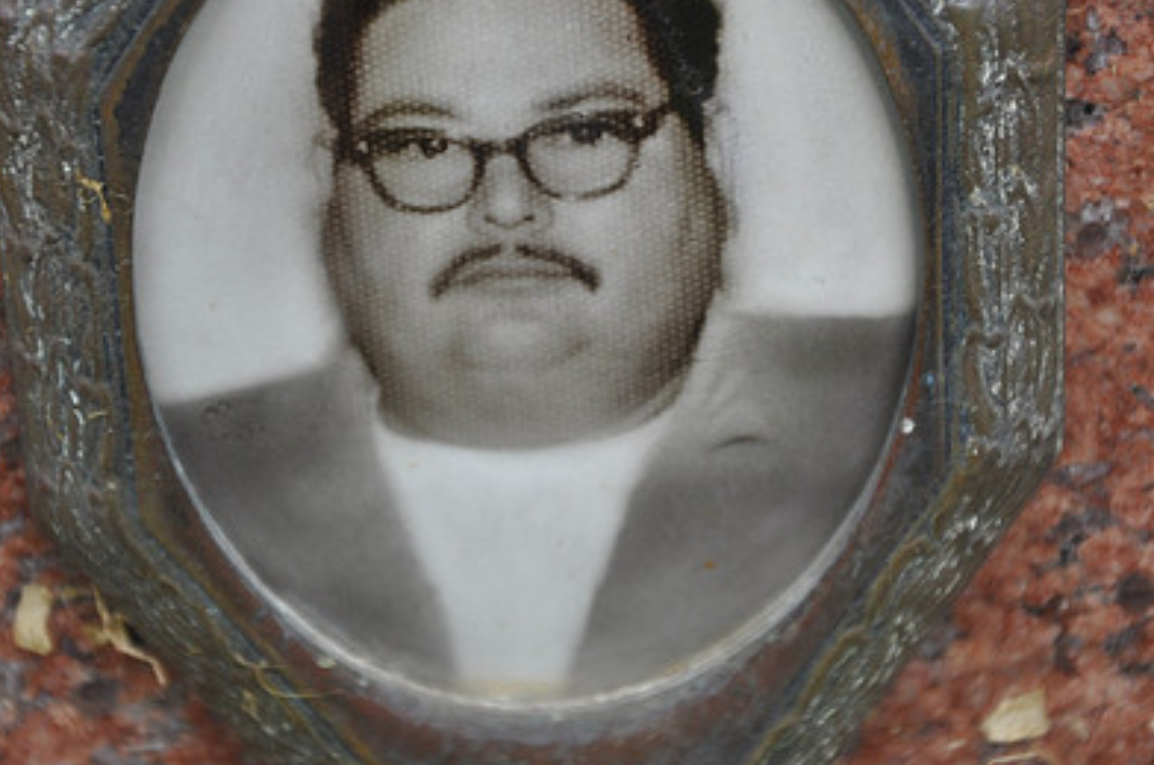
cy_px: 305
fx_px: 6040
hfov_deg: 10.9
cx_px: 530
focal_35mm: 189
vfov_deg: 7.2
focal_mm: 85
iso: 320
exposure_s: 1/125
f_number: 5.6
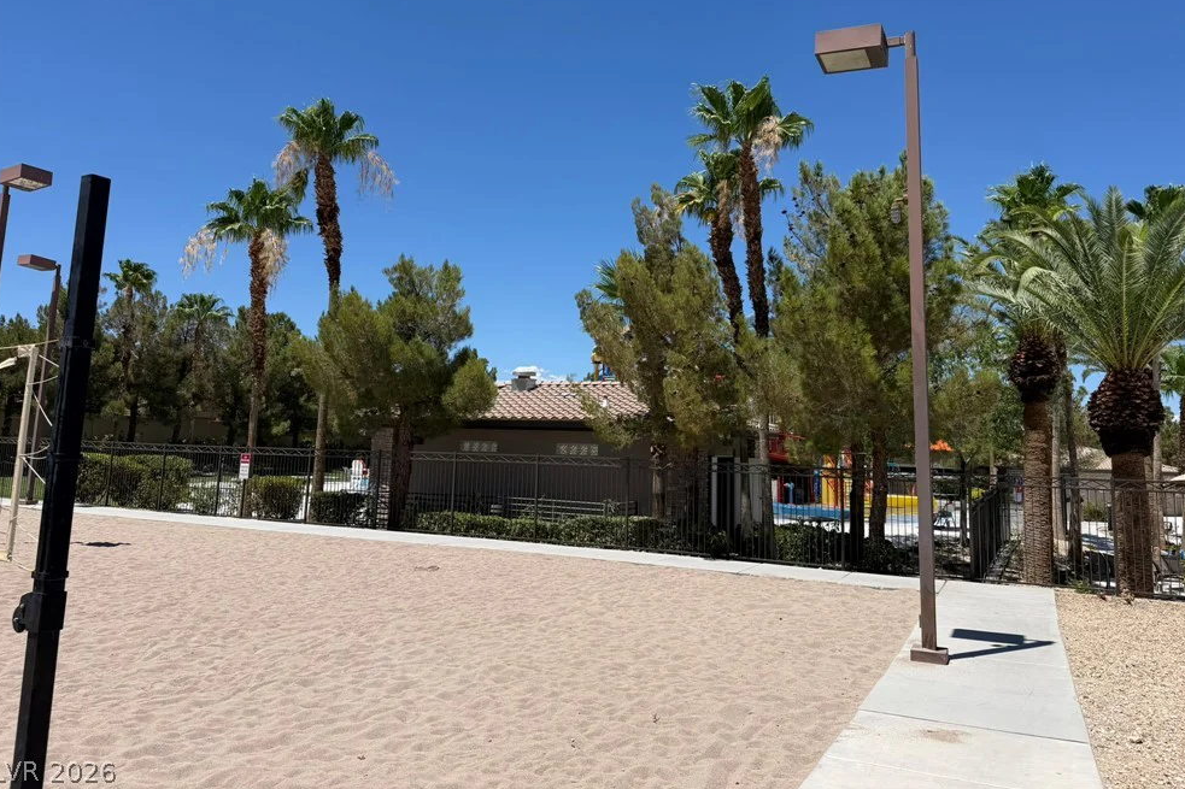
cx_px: 600
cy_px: 329
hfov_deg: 69.4
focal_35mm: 26
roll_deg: -2.4
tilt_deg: +8.0
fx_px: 856
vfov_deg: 49.3
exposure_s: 1/6173
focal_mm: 6.76
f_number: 1.78
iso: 80
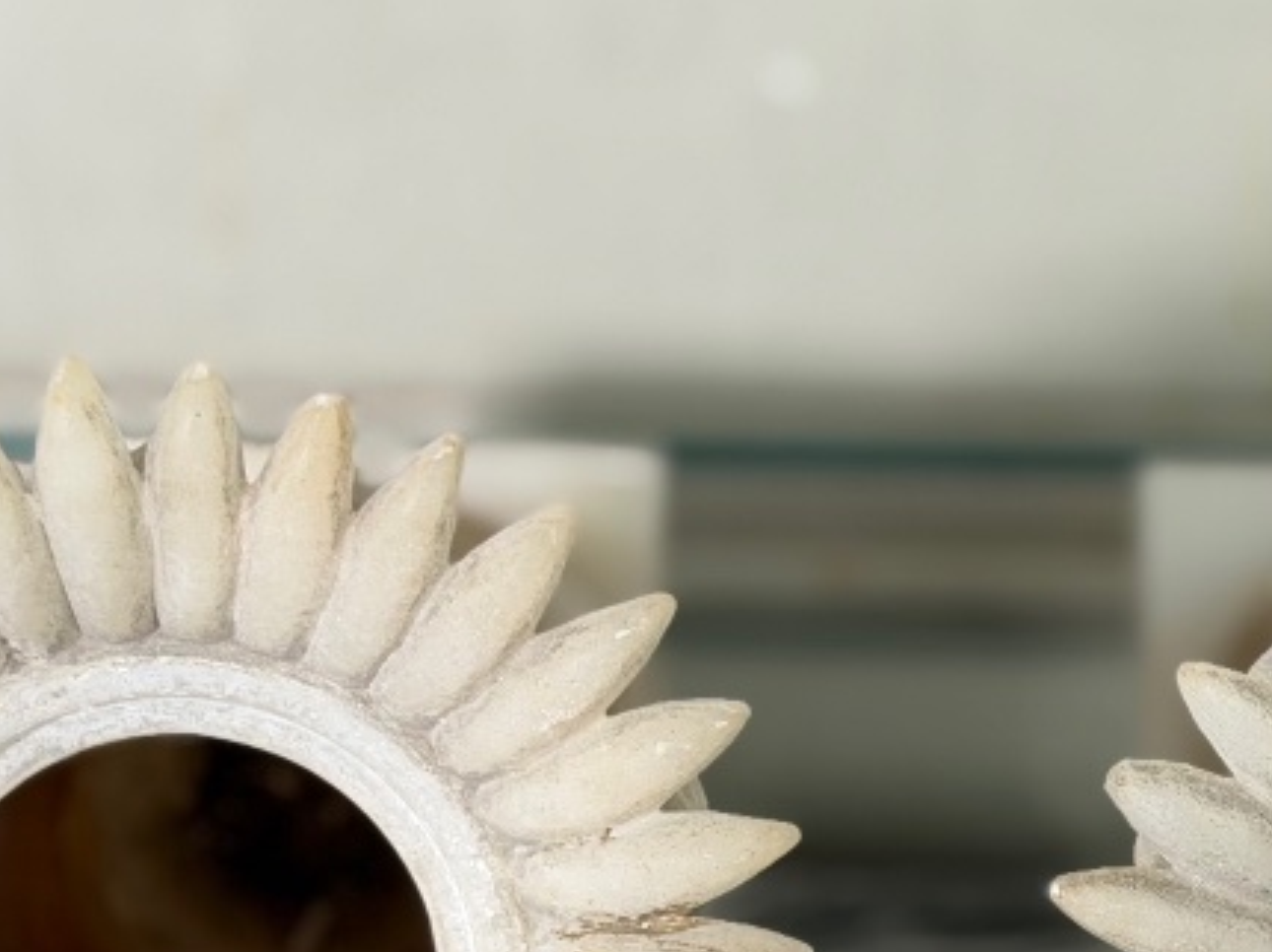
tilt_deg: -14.4
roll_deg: -0.6
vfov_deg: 11.0
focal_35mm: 134
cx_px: 1062
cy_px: 851
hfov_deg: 14.6
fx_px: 4921
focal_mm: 6.76
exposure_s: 1/50
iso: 80
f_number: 1.78
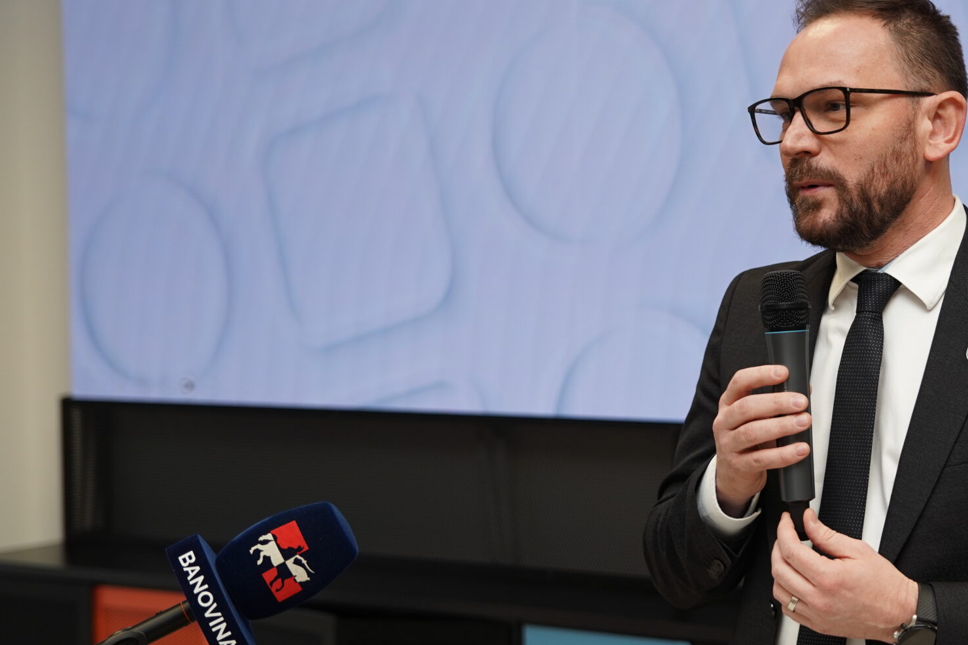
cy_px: 314
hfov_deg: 24.1
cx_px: 755
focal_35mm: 83
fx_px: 2232
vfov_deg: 16.5
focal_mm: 48
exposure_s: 1/250
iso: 400
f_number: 2.8
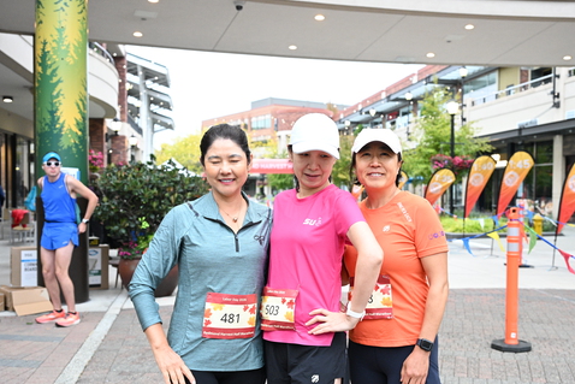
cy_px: 206
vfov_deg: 34.6
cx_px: 321
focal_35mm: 39
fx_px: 616
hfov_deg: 49.9
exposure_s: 1/400
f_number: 4
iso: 3200
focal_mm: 33.5
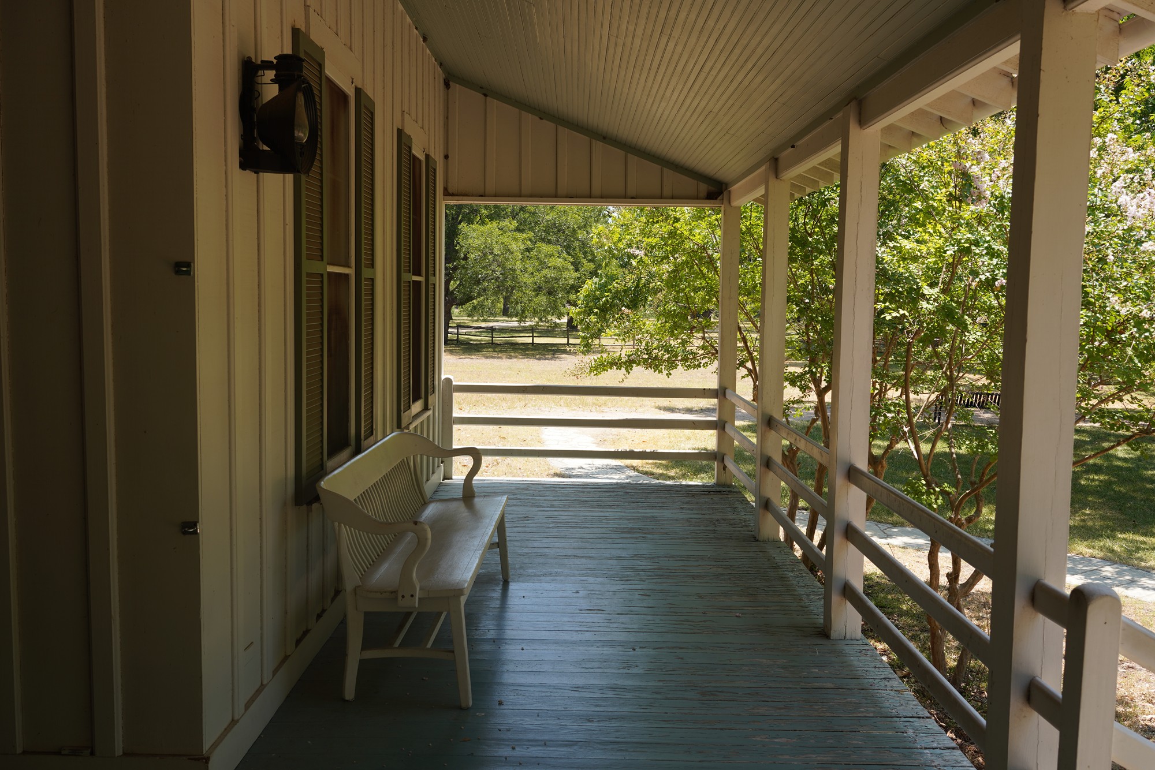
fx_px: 1059
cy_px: 385
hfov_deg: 57.2
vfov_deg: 40.0
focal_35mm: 33
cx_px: 578
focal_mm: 33
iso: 100
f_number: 8
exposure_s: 1/100
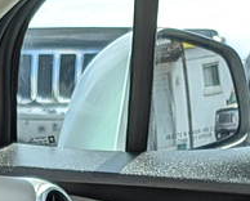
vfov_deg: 6.6
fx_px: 1431
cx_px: 188
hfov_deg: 10.0
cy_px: 774
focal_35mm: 193
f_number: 1.68
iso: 19
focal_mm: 6.9
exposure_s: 1/398
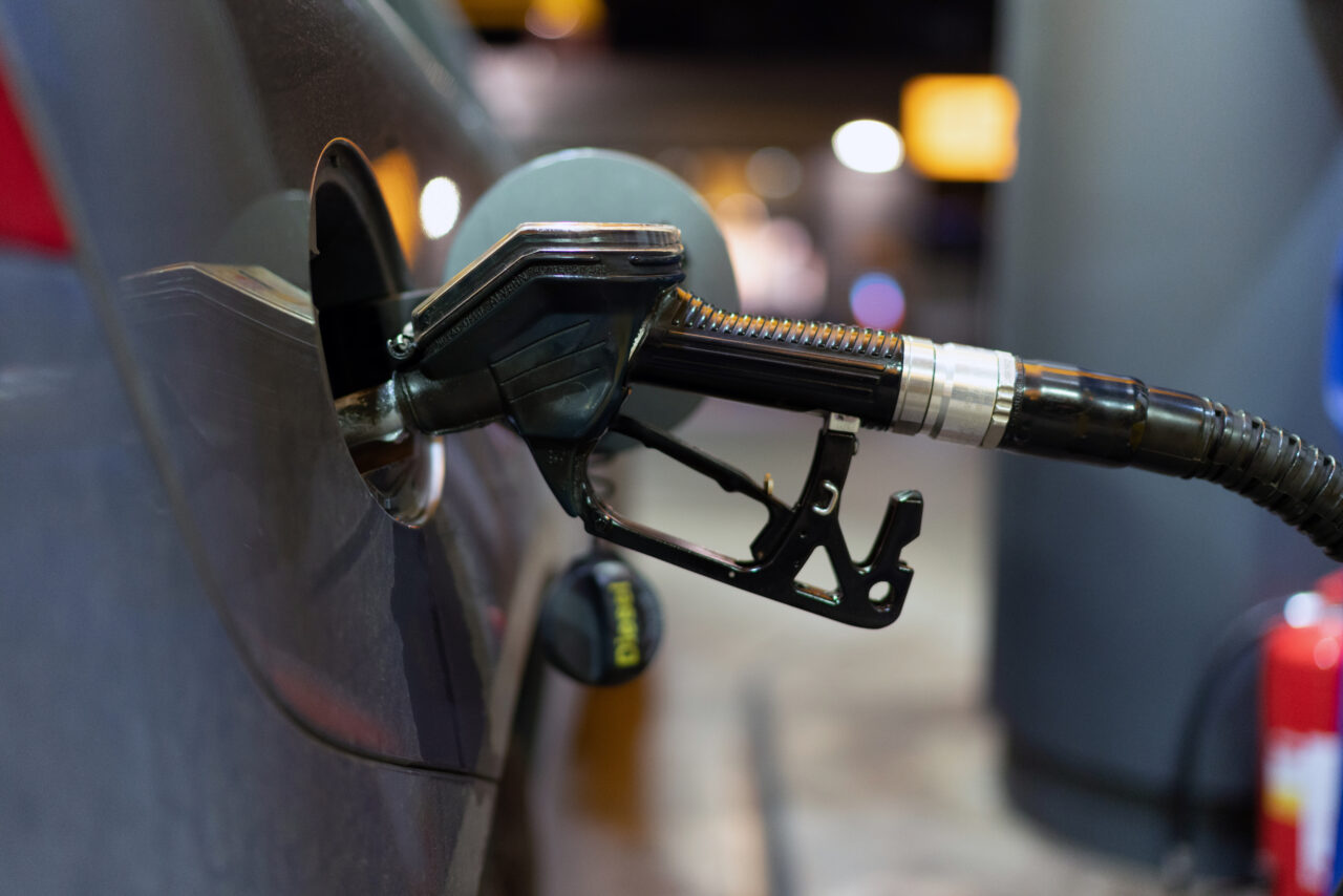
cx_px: 672
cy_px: 448
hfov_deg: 54.4
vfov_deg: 37.9
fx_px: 1306
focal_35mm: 35
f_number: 1.4
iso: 1250
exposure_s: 1/250
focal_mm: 35
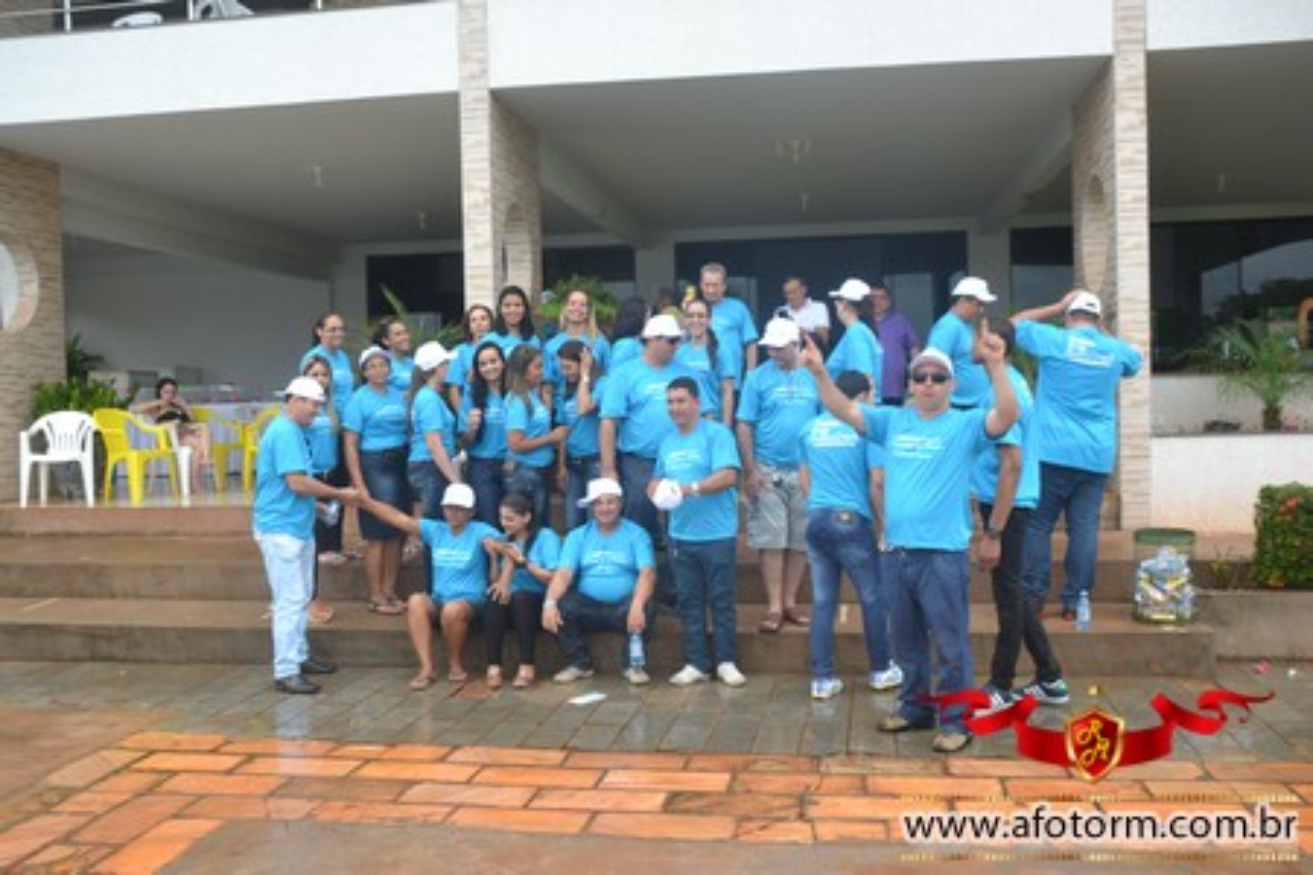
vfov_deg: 40.0
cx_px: 656
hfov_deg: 57.2
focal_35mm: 33
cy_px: 438
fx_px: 1203
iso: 400
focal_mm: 22
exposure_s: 1/125
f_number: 5.6
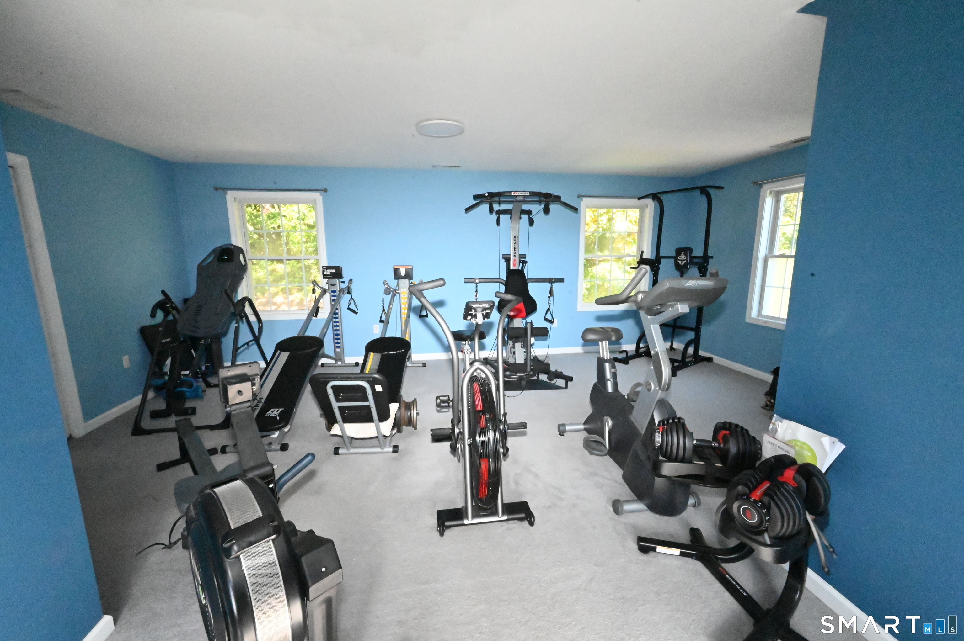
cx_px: 482
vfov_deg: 81.1
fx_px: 375
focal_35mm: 14
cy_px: 320
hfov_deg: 104.3
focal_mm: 14
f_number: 22
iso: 36000
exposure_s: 1/200
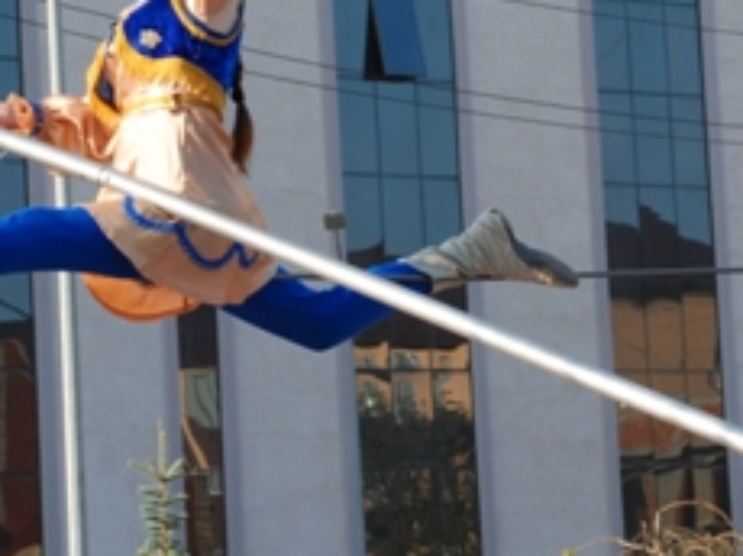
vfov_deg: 6.4
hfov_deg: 8.5
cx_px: 575
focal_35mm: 233
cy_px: 162
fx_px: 4996
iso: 320
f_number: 10
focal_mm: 58
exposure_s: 1/200
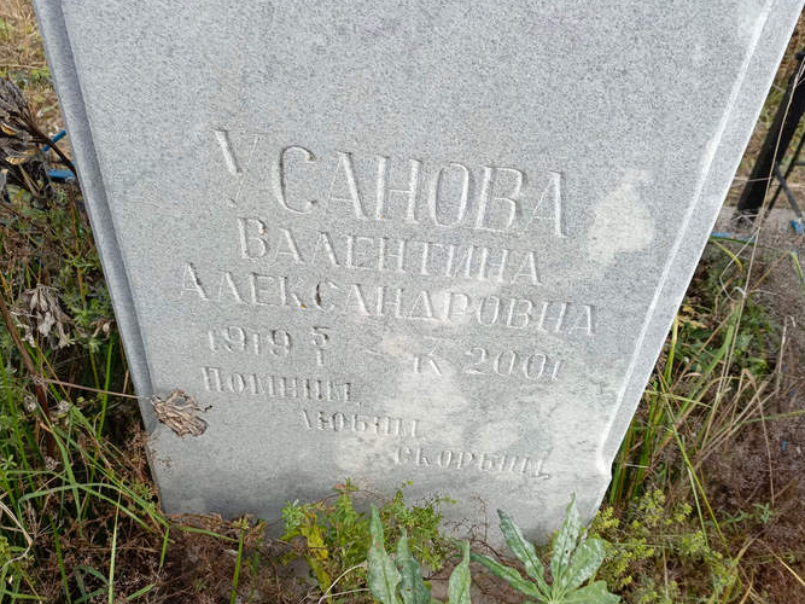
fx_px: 698
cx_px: 422
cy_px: 330
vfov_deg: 46.7
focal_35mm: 30
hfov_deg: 59.9
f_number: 1.69
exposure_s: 1/327
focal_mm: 4.76
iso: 110
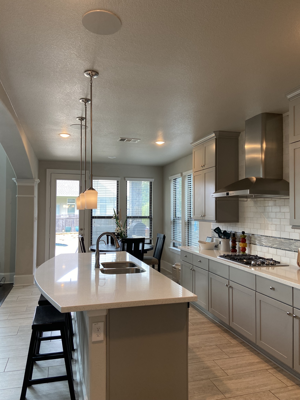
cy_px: 200
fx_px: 300
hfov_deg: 53.1
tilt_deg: +1.4
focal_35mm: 26
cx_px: 150
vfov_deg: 67.3
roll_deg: +0.4
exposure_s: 1/120
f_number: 1.8
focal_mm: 4.25
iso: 100
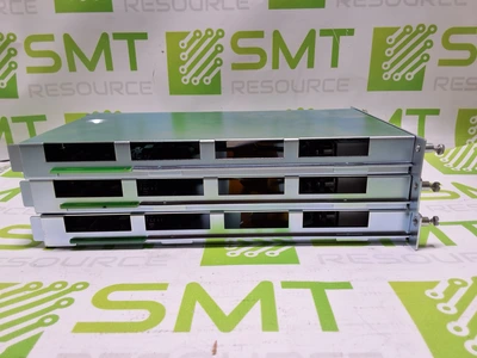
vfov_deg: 49.7
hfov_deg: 63.4
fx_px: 386
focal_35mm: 28
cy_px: 179
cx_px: 238
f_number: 1.9
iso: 32
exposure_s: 1/60
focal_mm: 2.91
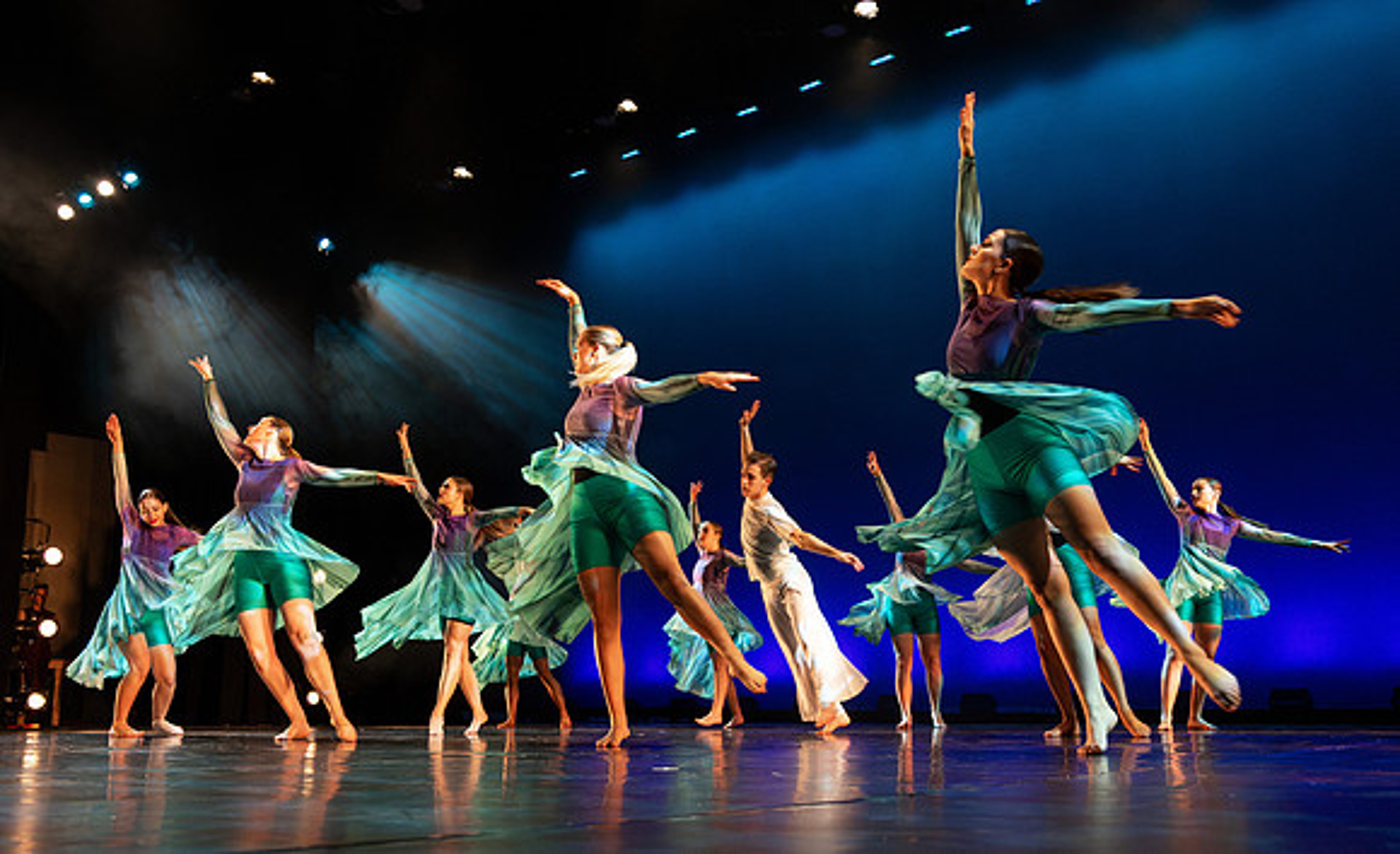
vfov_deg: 37.5
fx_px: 1256
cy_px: 496
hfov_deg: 58.1
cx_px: 796
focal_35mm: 33
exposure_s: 1/200
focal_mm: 24
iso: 5000
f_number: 4
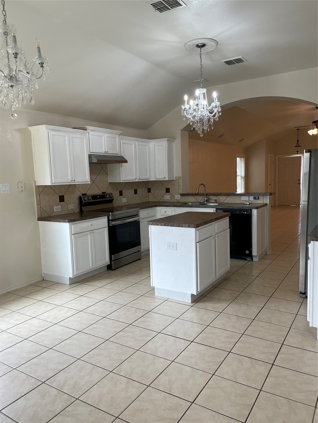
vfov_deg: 67.3
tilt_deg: -5.2
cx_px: 159
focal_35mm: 26
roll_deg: +1.6
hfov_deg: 53.1
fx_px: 318
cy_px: 212
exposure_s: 1/120
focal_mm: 4.2
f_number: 1.6
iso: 80
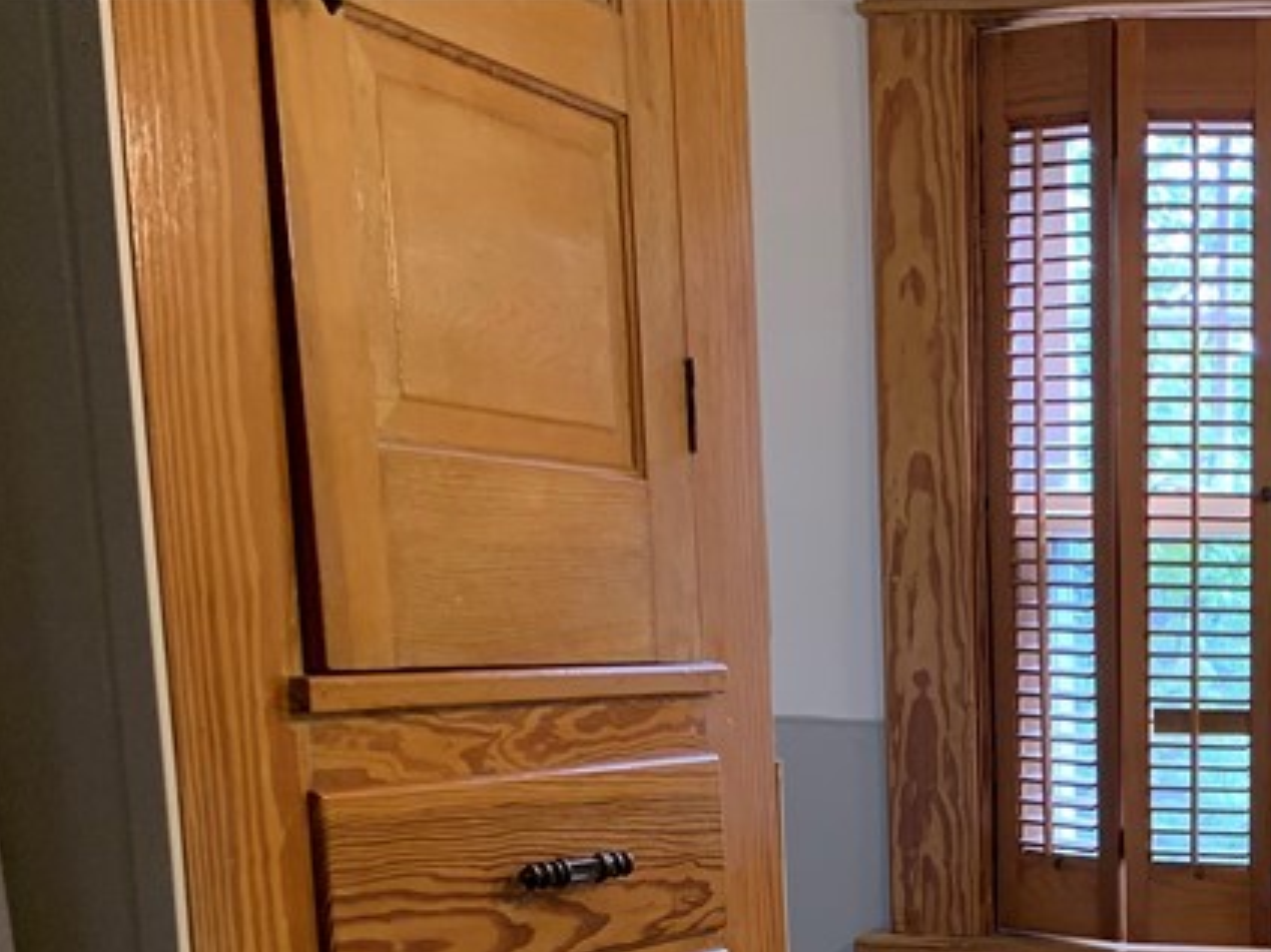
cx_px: 1328
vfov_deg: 21.6
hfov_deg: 28.5
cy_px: 1147
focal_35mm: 63
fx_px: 2313
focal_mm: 4.25
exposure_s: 1/60
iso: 100
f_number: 1.8
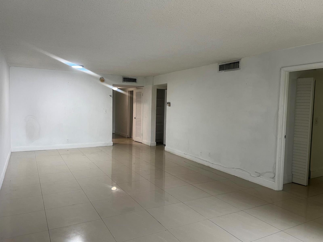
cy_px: 121
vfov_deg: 53.1
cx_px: 162
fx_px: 243
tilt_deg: -4.8
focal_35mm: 26
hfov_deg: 67.3
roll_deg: -1.8
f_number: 1.5
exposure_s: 1/60
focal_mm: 5.7
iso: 125
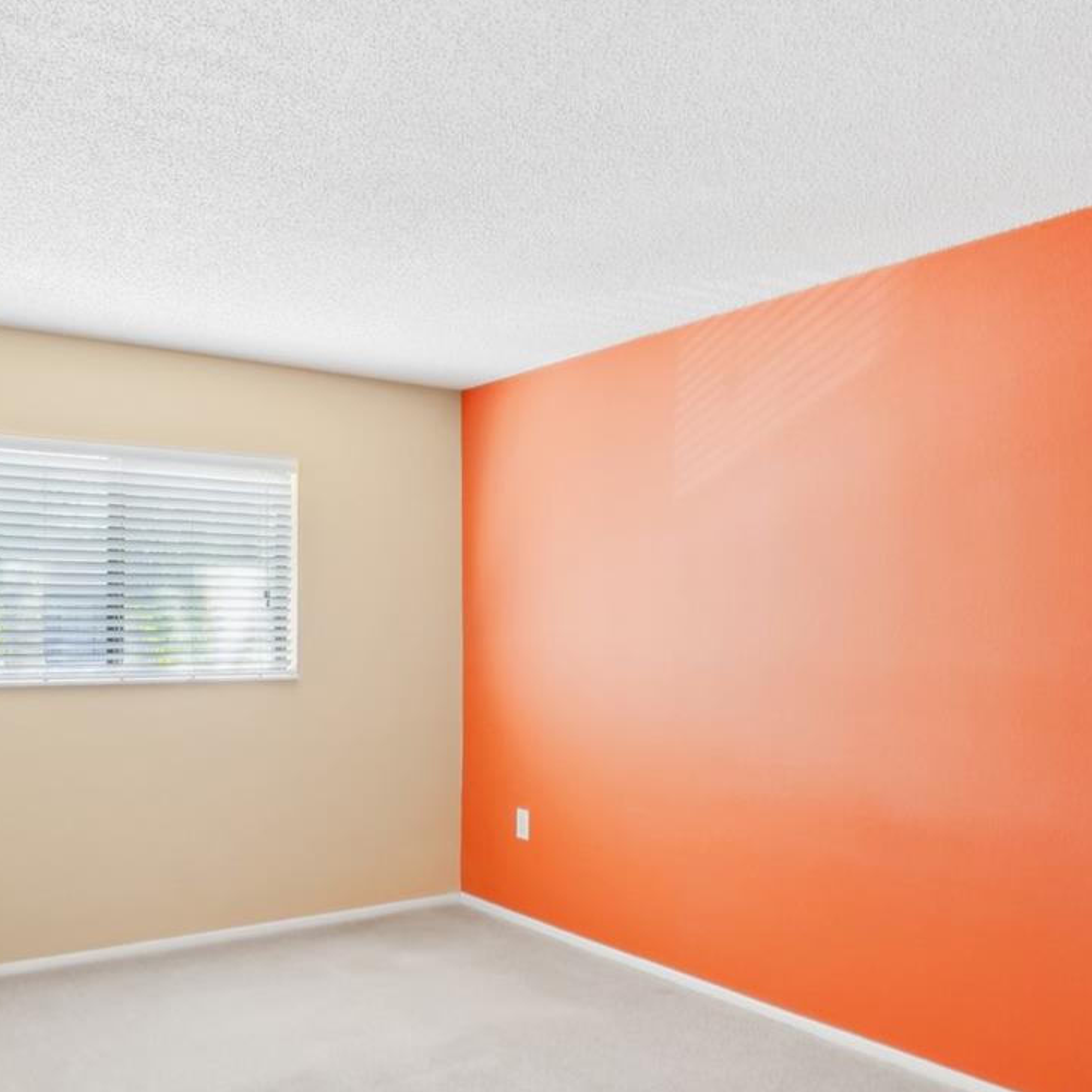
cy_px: 645
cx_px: 423
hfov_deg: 56.7
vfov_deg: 56.9
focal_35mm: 28
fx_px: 999
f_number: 8
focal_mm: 10
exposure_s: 1/10
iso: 400
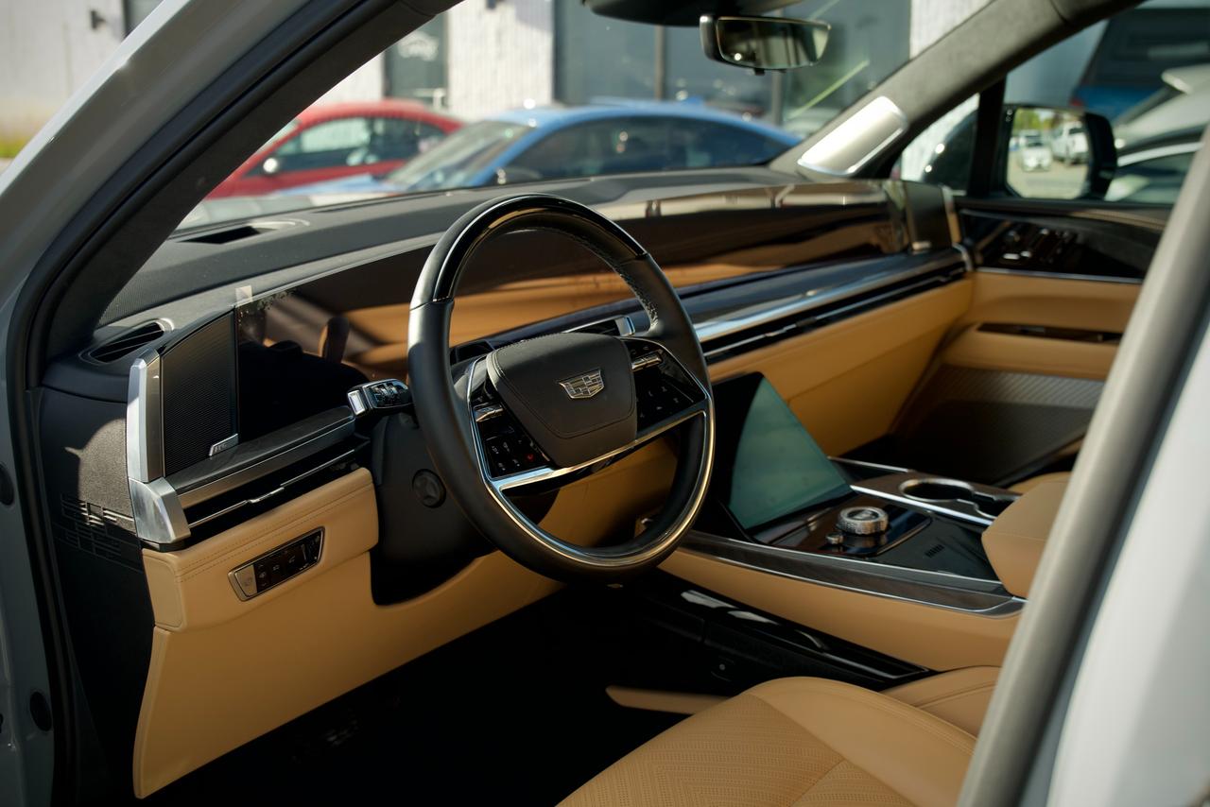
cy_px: 404
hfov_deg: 53.1
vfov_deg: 36.9
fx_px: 1210
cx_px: 605
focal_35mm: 36
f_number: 3.2
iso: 250
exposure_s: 1/50
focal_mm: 24
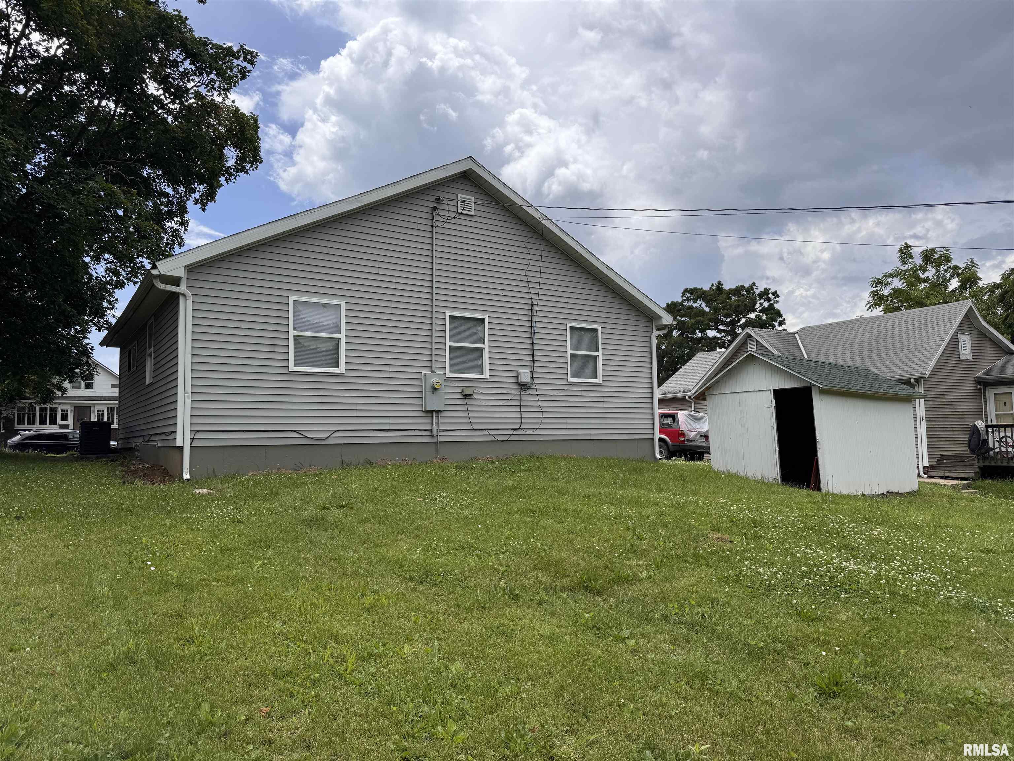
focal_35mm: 24
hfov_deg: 71.6
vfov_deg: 56.8
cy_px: 380
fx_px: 703
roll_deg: +0.8
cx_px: 507
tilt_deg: +4.8
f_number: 1.78
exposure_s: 1/5348
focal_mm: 6.76
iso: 80
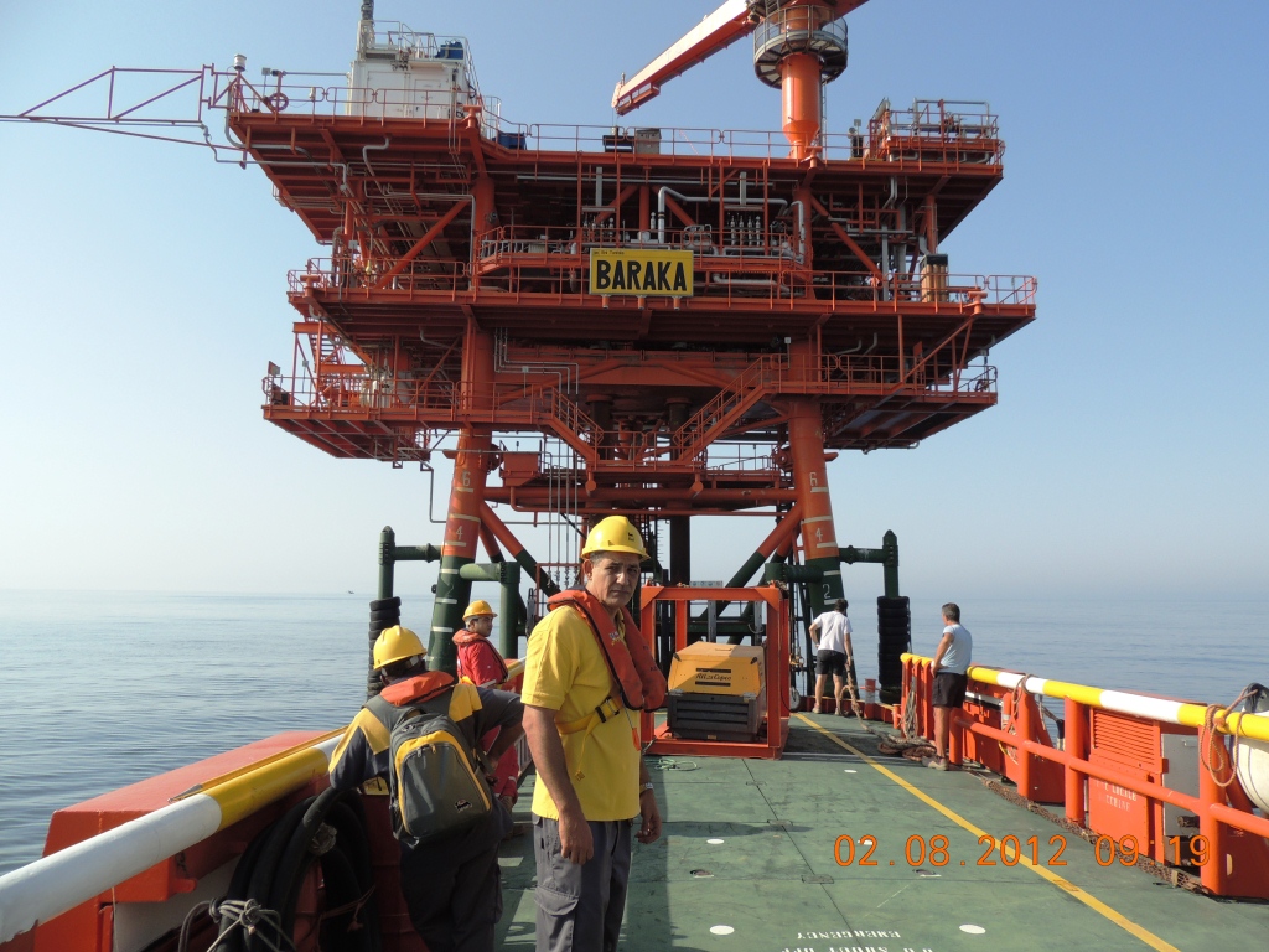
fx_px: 880
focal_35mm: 24
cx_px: 634
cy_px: 476
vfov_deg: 56.8
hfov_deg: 71.6
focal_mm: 4.3
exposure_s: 1/1250
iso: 100
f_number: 3
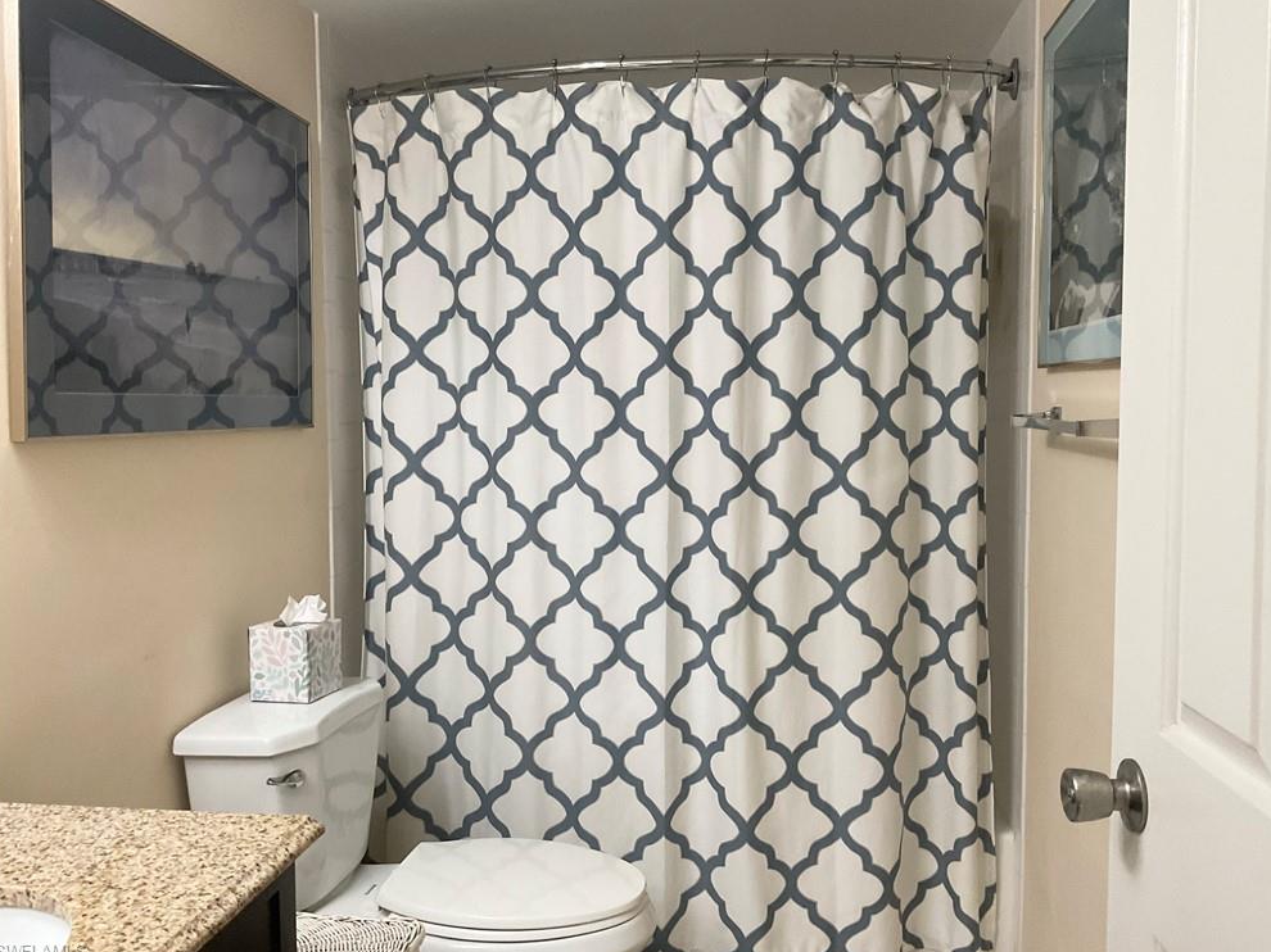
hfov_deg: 60.0
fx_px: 1101
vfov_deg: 46.8
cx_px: 647
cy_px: 470
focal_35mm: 30
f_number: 1.8
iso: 100
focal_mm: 3
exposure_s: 1/60
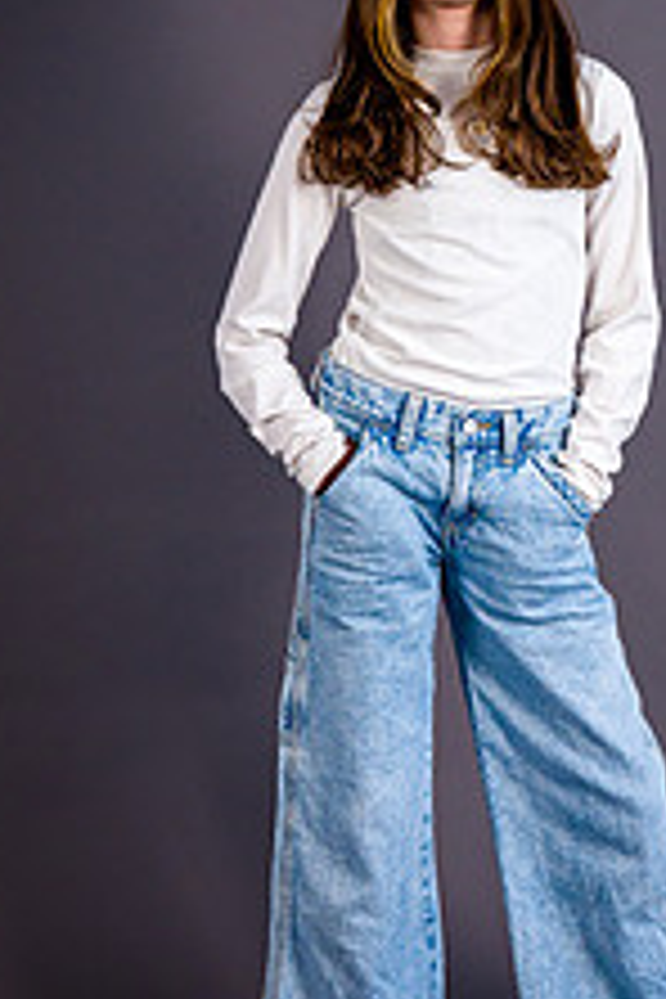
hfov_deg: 15.3
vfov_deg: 22.9
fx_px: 2470
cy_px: 500
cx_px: 497
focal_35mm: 89
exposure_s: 1/200
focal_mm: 44
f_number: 3.5
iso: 1000
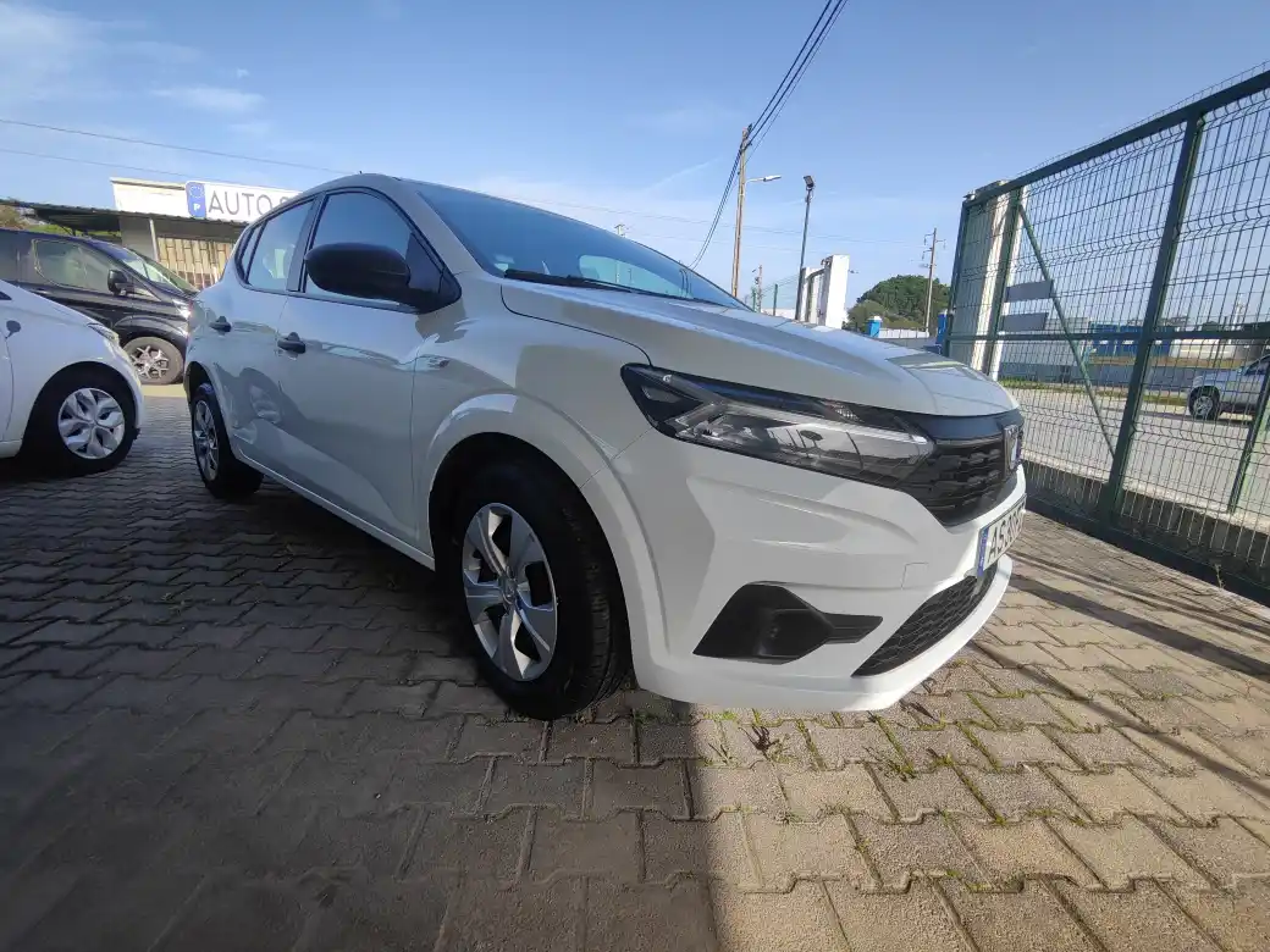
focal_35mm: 16
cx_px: 635
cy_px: 476
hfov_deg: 94.5
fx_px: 587
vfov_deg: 78.1
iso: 50
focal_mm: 2.13
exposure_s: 1/699
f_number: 2.4
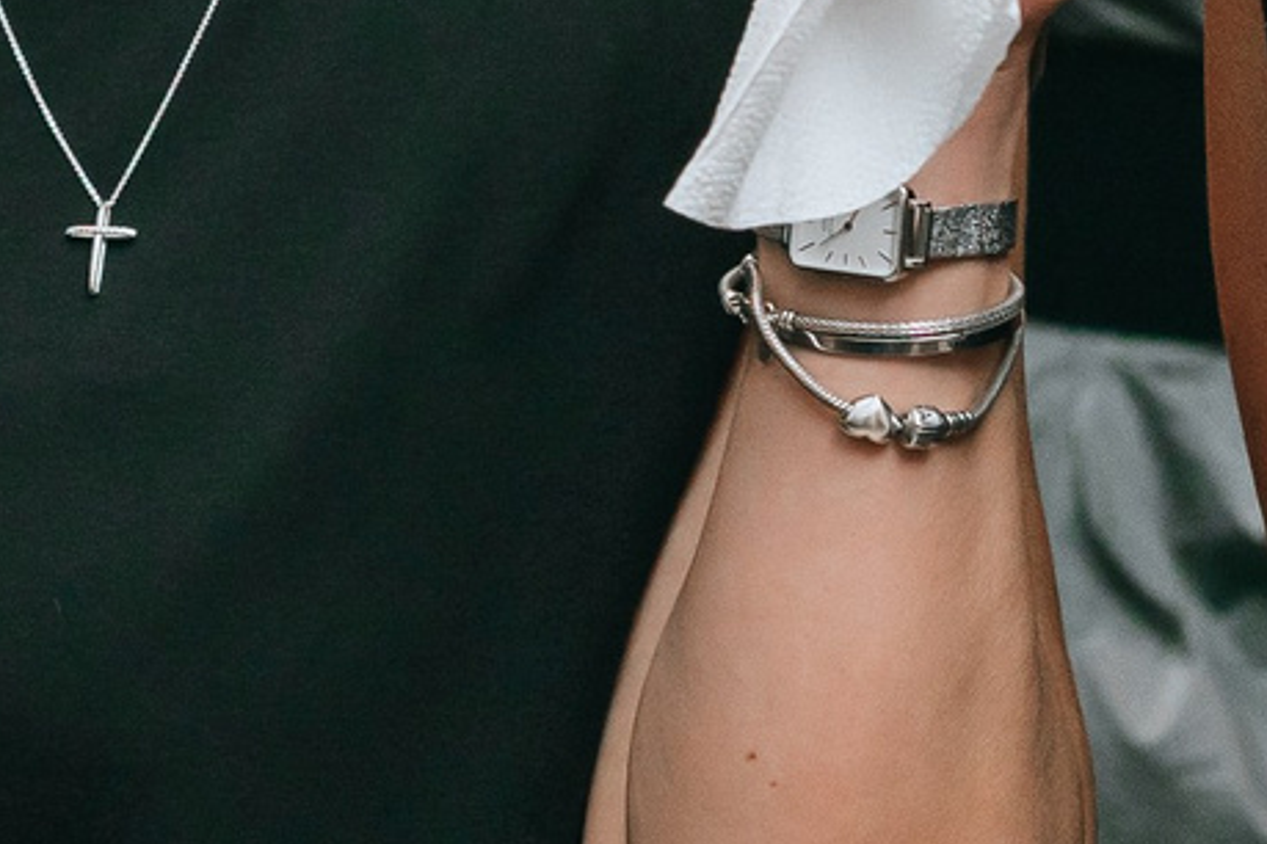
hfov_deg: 10.1
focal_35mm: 201
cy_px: -332
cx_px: -166
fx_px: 7074
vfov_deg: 6.8
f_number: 3.2
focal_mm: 35
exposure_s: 1/200
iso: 200
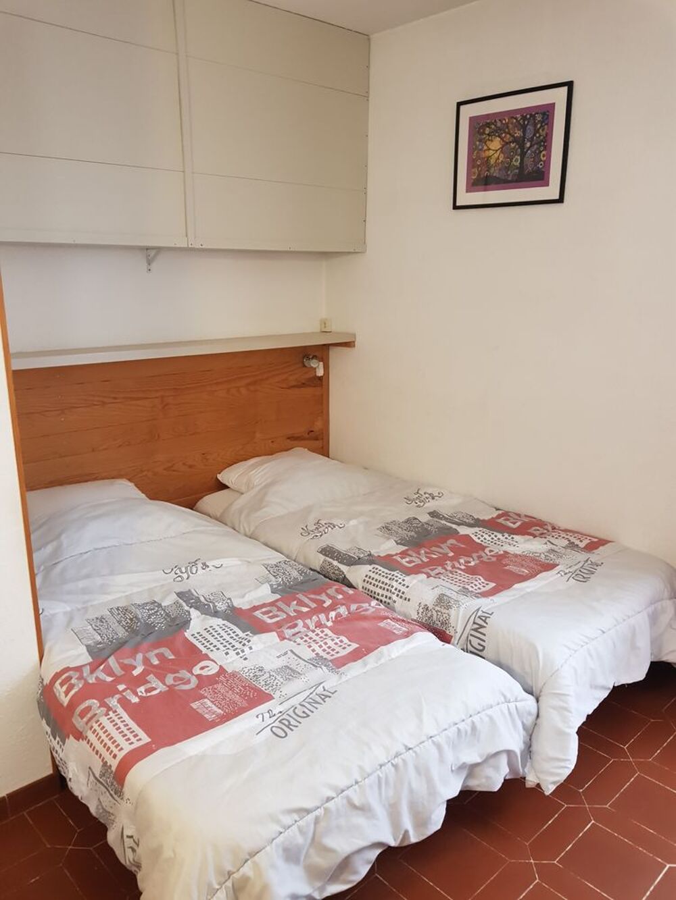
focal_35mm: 26
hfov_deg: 53.1
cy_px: 450
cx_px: 338
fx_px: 677
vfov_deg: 67.3
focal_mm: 4.2
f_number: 1.7
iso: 200
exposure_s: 1/23
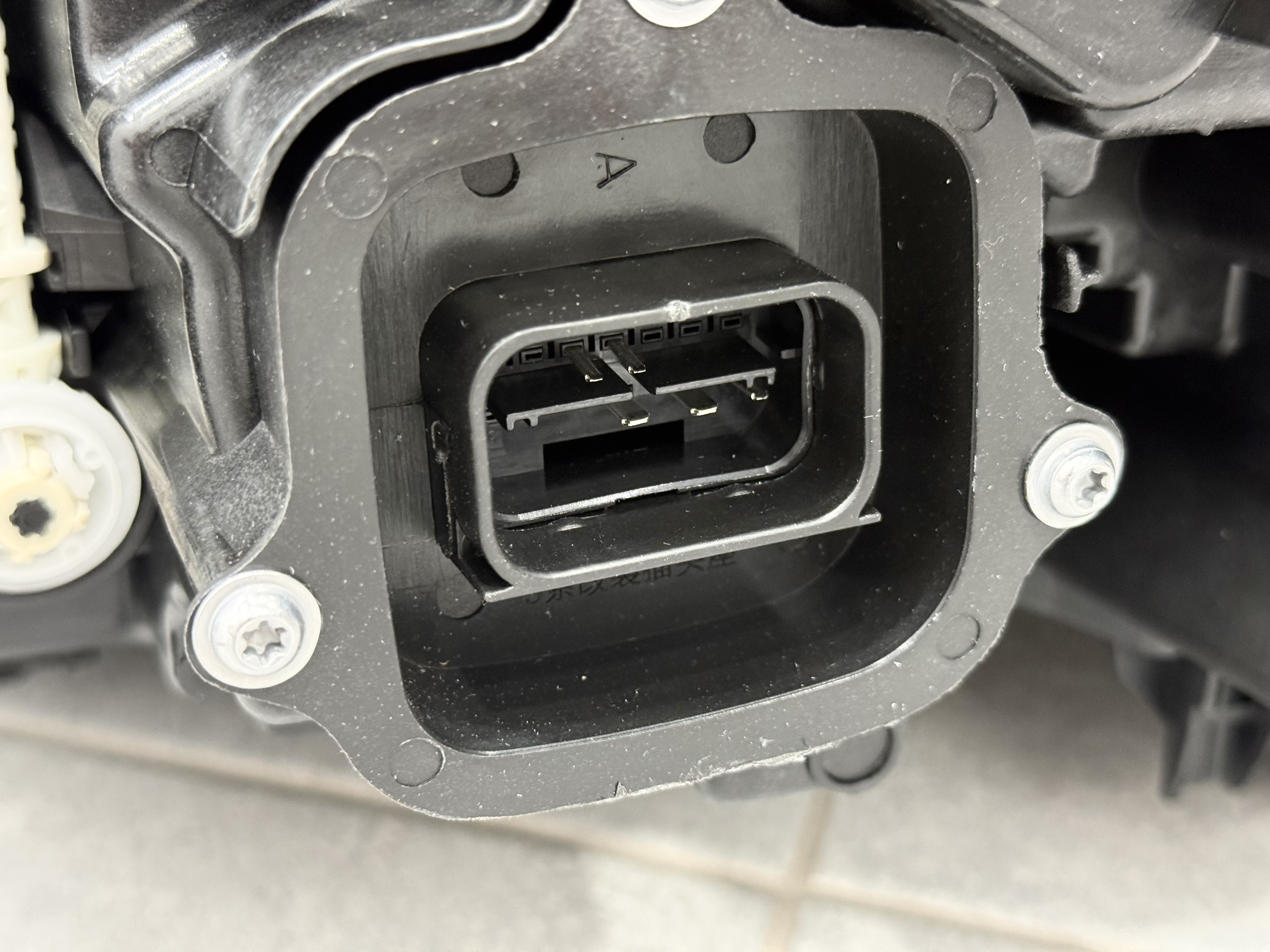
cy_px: 476
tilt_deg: -34.6
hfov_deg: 39.7
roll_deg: +1.1
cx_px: 635
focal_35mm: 48
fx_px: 1761
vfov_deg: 30.3
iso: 250
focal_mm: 6.76
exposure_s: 1/50
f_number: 1.78
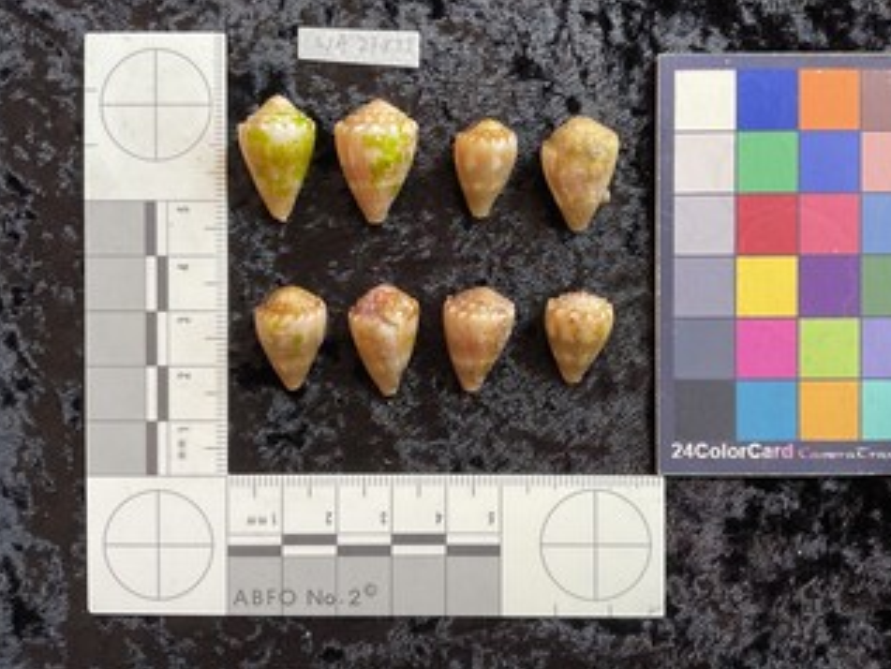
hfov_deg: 56.7
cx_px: 478
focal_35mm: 32
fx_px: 824
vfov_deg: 44.2
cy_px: 308
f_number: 1.8
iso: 50
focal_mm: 3
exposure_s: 1/120
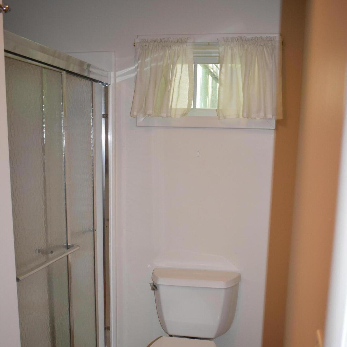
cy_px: 245
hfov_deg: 41.3
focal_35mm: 41
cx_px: 173
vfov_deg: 40.5
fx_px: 461
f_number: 3.8
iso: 800
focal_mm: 21
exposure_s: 1/125
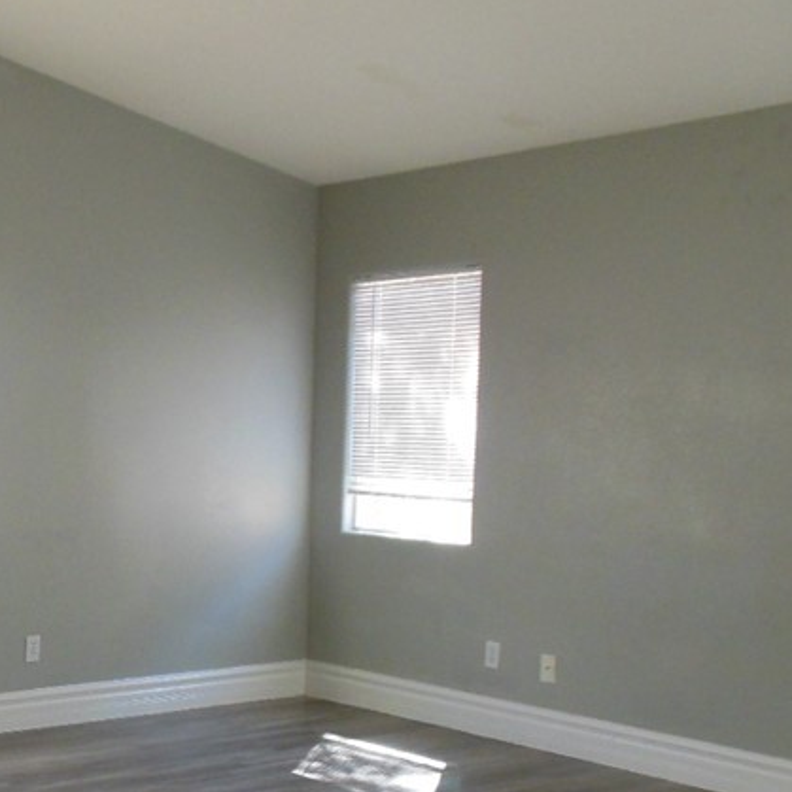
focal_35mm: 54
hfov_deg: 29.1
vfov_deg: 31.1
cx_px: -38
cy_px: 597
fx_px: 1398
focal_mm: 4.5
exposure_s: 1/80
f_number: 3.2
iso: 400
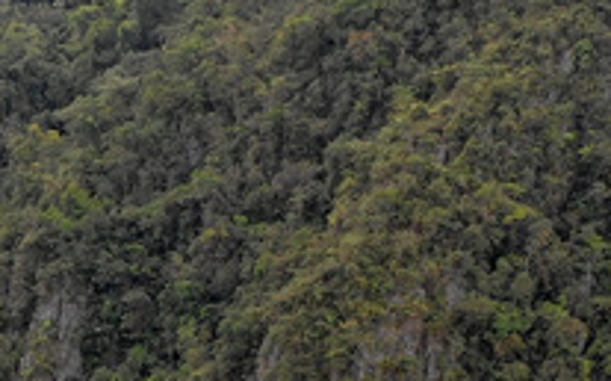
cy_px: 631
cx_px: -269
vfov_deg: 9.3
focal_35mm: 135
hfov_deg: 14.6
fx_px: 2246
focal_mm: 10.26
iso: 100
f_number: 4.5
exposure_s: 1/120
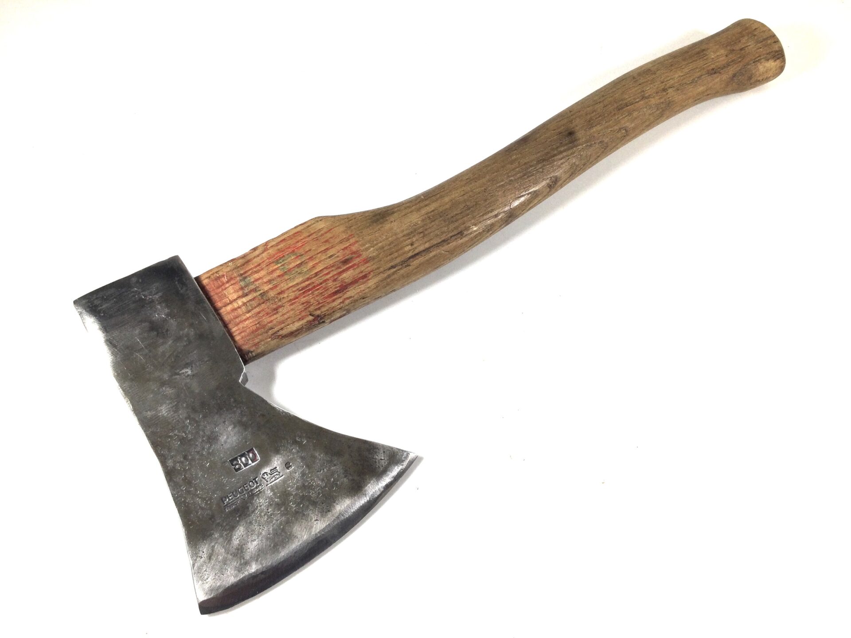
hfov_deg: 58.4
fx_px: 762
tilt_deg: -63.8
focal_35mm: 31
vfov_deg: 45.4
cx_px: 426
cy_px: 319
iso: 25
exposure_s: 1/129
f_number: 2.4
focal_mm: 3.3
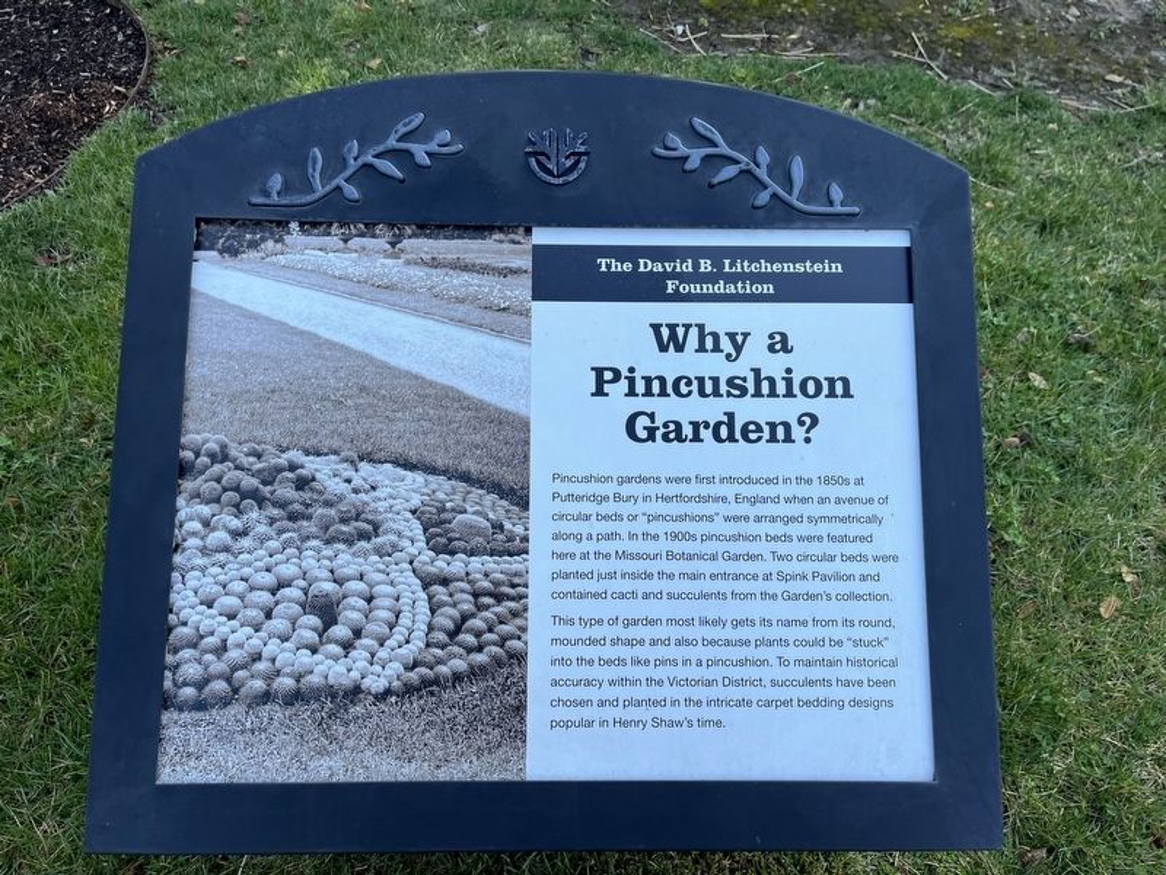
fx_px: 876
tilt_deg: -52.4
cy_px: 438
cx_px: 583
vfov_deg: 53.1
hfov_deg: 67.3
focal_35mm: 26
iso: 50
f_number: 1.6
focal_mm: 5.1
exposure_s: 1/777
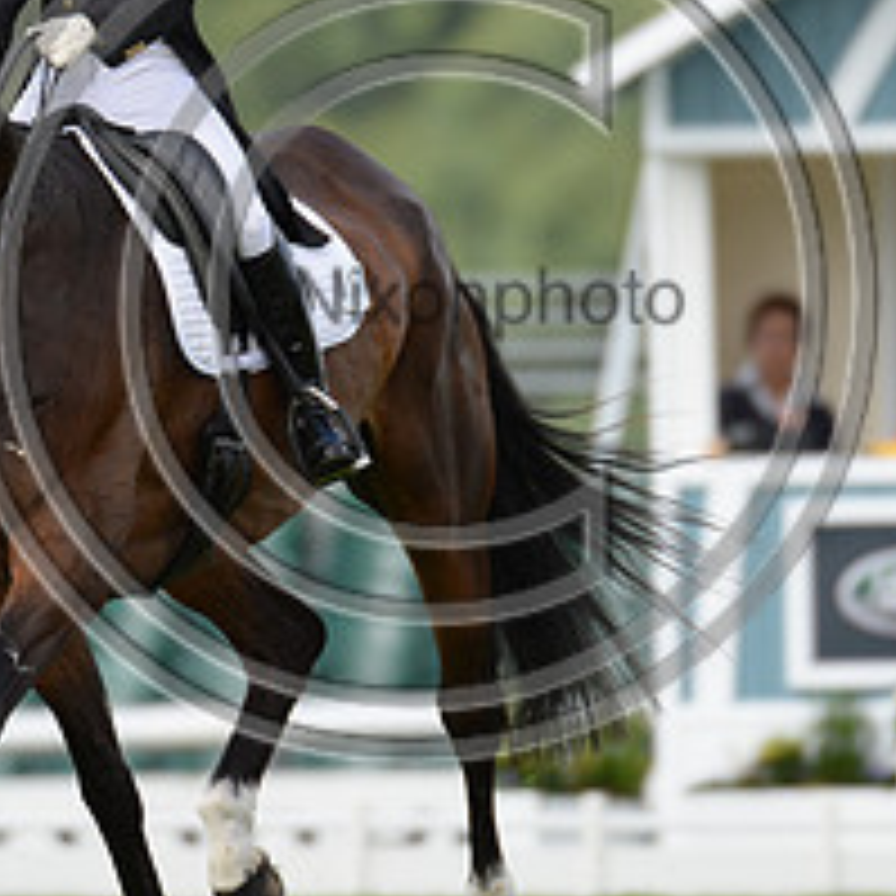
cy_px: 239
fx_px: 28933
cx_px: 360
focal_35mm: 988
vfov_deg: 1.8
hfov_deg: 1.8
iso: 250
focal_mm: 400
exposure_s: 1/800
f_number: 4
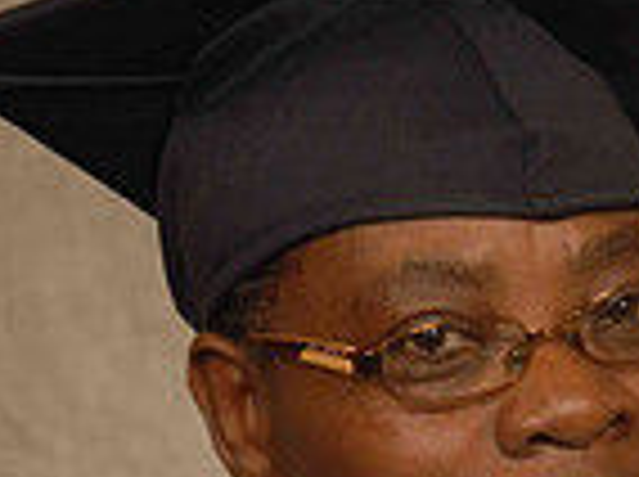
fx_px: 5750
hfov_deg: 6.4
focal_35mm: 312
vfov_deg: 4.7
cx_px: 515
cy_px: 518
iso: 200
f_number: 5.3
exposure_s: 1/125
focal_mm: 68
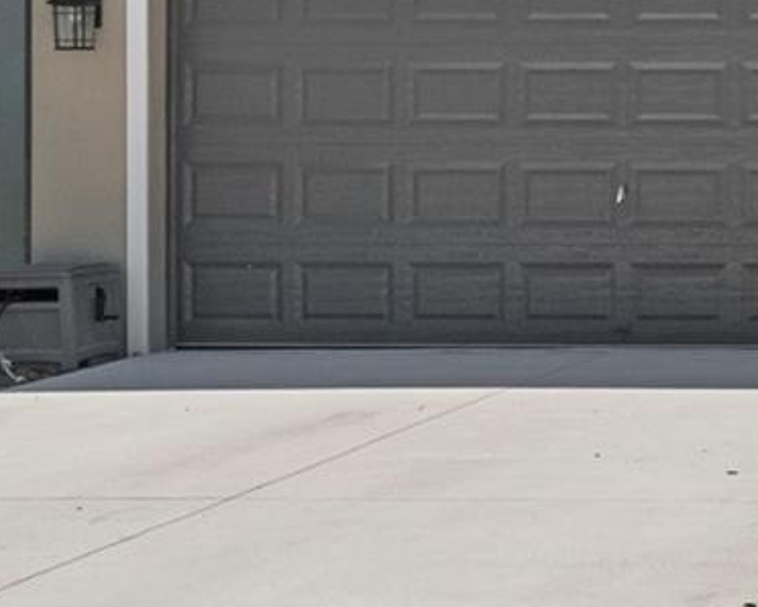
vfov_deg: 12.7
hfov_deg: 14.0
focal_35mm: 121
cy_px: 63
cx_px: 1392
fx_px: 2716
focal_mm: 20
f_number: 8
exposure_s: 1/250
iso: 320
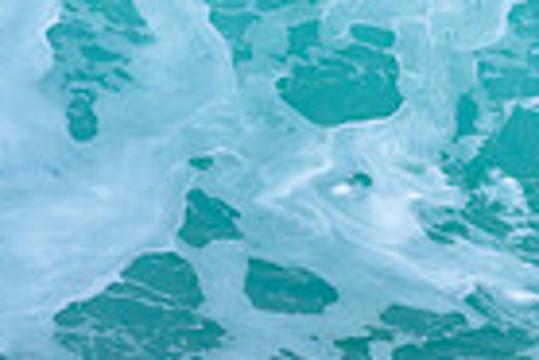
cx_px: 963
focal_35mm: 4562
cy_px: -188
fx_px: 68374
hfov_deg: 0.5
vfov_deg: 0.3
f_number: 6.3
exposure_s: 1/2000
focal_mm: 800
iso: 640
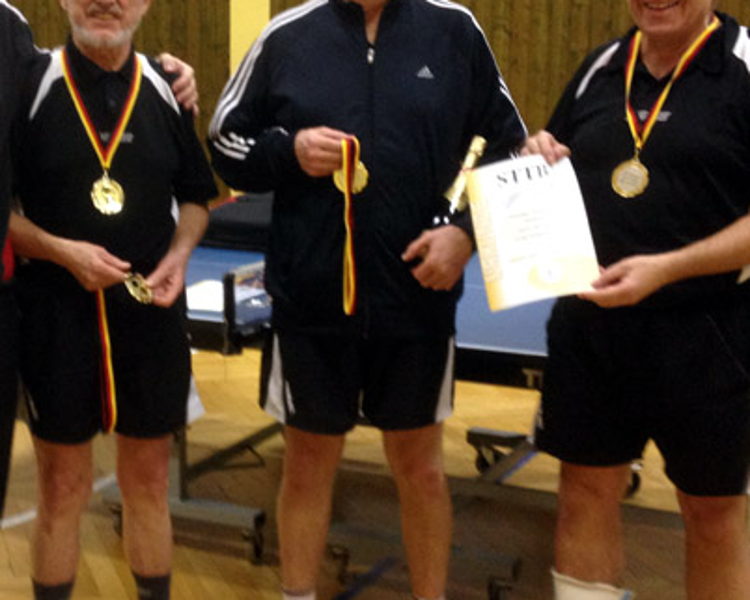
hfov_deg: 27.7
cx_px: 239
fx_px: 1510
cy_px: 287
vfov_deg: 22.5
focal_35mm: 68
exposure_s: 1/20
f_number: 2.4
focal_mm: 4.28
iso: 200
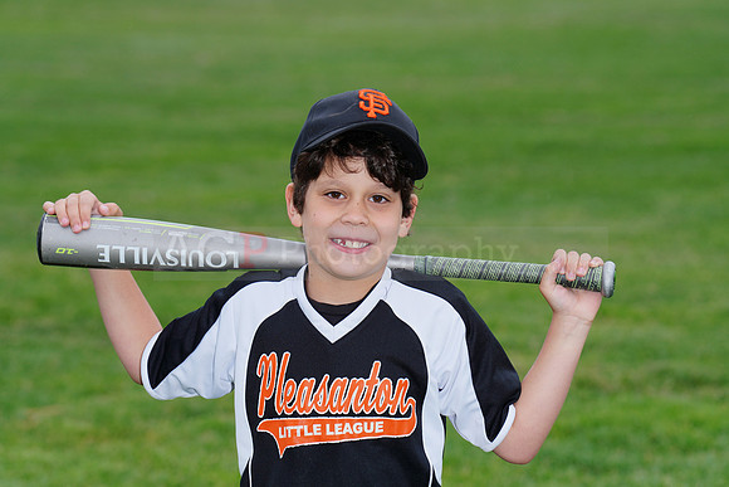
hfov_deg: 10.3
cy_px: 244
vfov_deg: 6.9
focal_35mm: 200
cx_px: 364
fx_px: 4051
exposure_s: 1/200
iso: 200
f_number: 8
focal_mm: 200
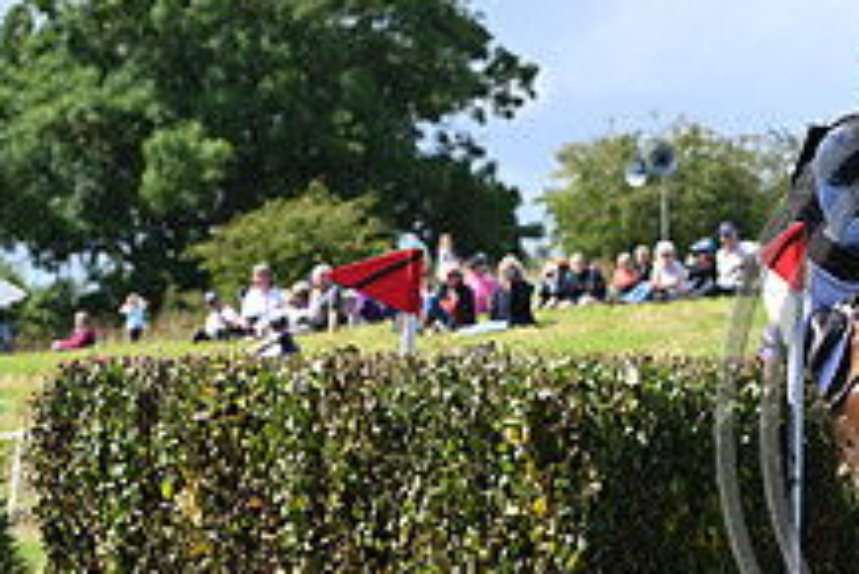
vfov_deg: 4.3
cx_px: 1081
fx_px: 7640
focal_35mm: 320
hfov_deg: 6.4
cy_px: 370
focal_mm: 120
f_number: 5.6
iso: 400
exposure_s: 1/1250
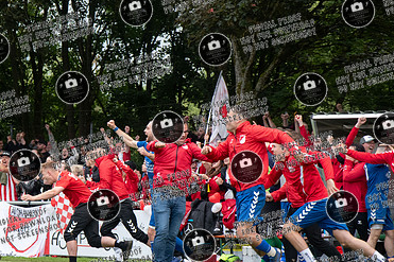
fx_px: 1794
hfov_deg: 12.5
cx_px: 93
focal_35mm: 164
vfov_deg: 8.4
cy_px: 140
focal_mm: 70
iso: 900
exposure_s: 1/500
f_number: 4
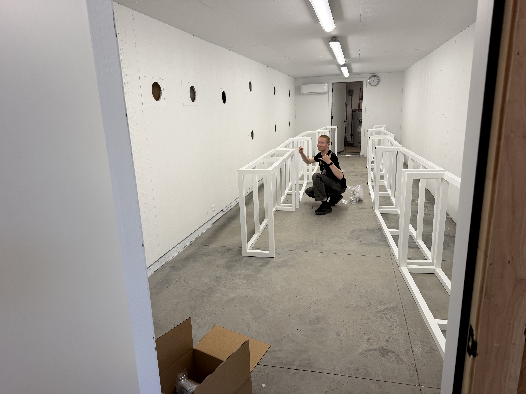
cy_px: 197
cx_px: 263
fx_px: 365
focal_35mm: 24
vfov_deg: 56.8
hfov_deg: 71.6
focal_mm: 6.76
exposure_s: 1/176
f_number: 1.78
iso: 80
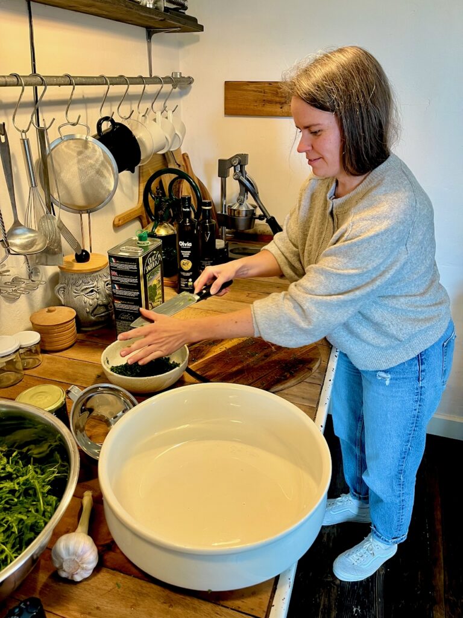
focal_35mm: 26
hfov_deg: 53.1
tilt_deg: -27.2
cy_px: 309
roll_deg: -1.1
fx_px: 464
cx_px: 232
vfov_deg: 67.3
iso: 80
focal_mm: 5.1
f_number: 1.6
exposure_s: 1/50
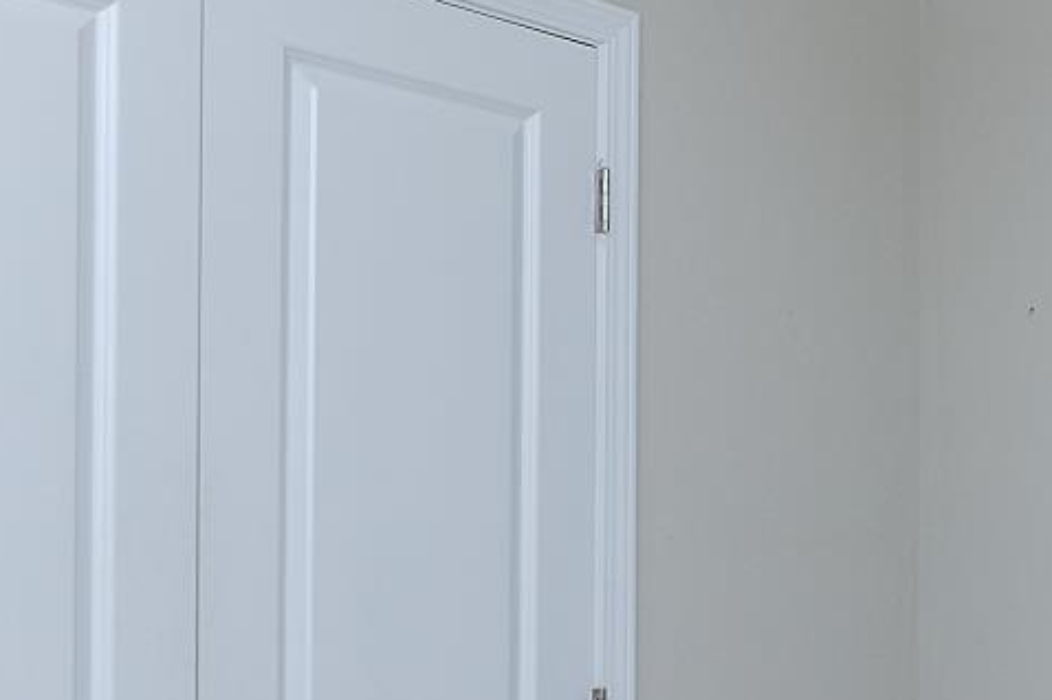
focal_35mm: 67
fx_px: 1956
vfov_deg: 19.8
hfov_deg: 24.6
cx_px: 1501
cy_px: 650
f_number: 7.1
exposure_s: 1/125
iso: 320
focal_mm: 11
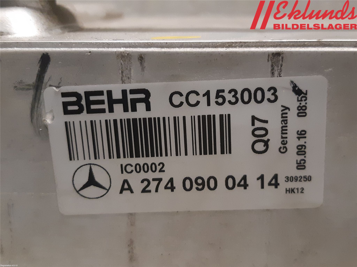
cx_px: 178
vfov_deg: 53.1
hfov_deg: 67.3
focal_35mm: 26
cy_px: 134
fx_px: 268
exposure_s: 1/50
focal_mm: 3.93
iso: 320
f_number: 1.7
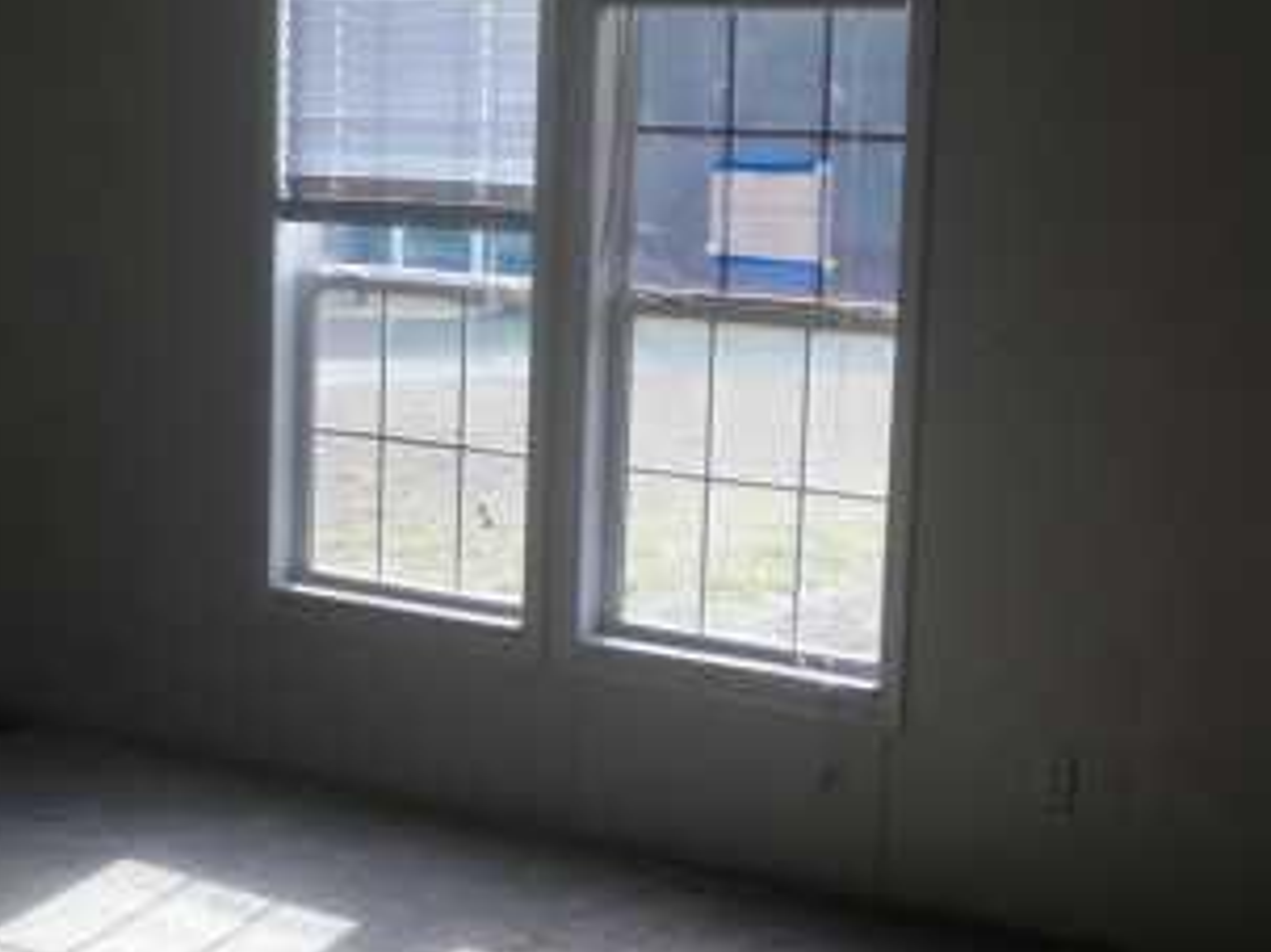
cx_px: 302
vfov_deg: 19.4
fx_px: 2789
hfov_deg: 25.3
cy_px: 524
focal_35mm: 76
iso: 50
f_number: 2.8
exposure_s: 1/80
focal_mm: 6.3
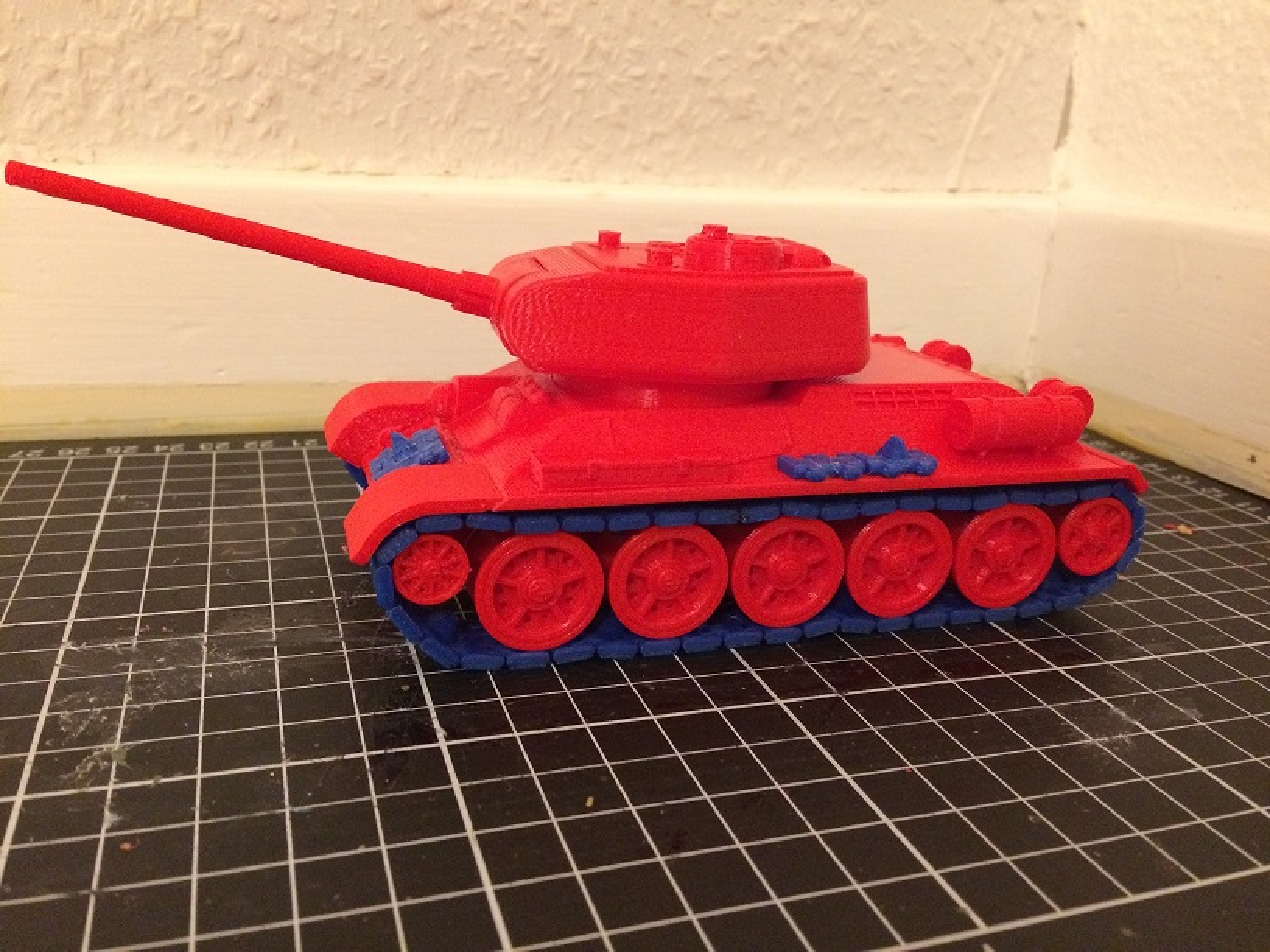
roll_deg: -1.4
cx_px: 635
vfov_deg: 48.2
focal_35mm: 29
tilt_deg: -16.4
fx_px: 1064
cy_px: 476
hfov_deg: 61.7
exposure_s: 1/17
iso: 400
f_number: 2.2
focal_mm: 4.15
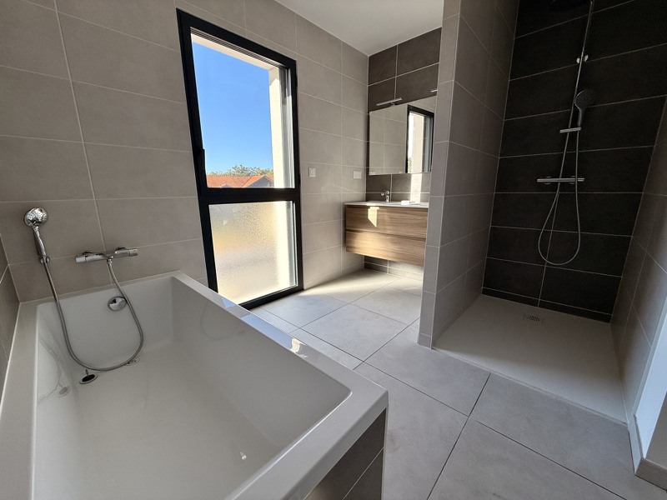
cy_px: 250
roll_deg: +0.5
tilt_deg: -13.1
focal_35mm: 14
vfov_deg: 85.7
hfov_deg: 102.1
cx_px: 334
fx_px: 270
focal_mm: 2.22
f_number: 2.2
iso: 64
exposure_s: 1/370
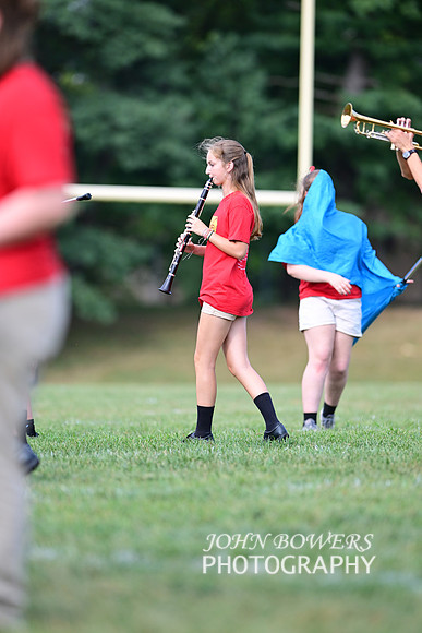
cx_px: 211
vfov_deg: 6.9
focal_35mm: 300
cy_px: 316
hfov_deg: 4.6
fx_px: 5271
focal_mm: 300
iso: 500
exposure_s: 1/2000
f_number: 2.8
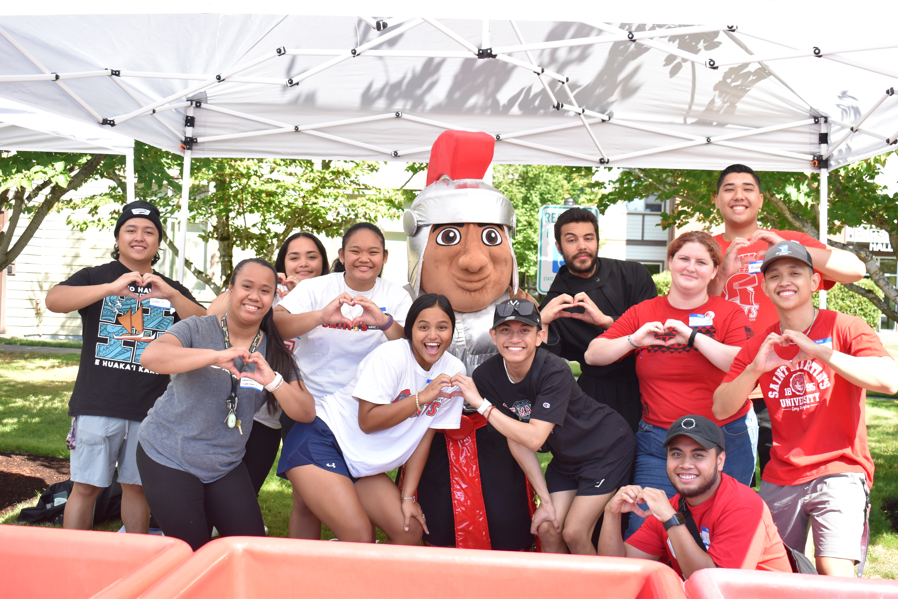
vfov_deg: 30.8
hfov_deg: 45.0
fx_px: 1085
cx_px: 449
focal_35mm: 44
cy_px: 300
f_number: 5.6
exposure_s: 1/160
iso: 200
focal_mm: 29
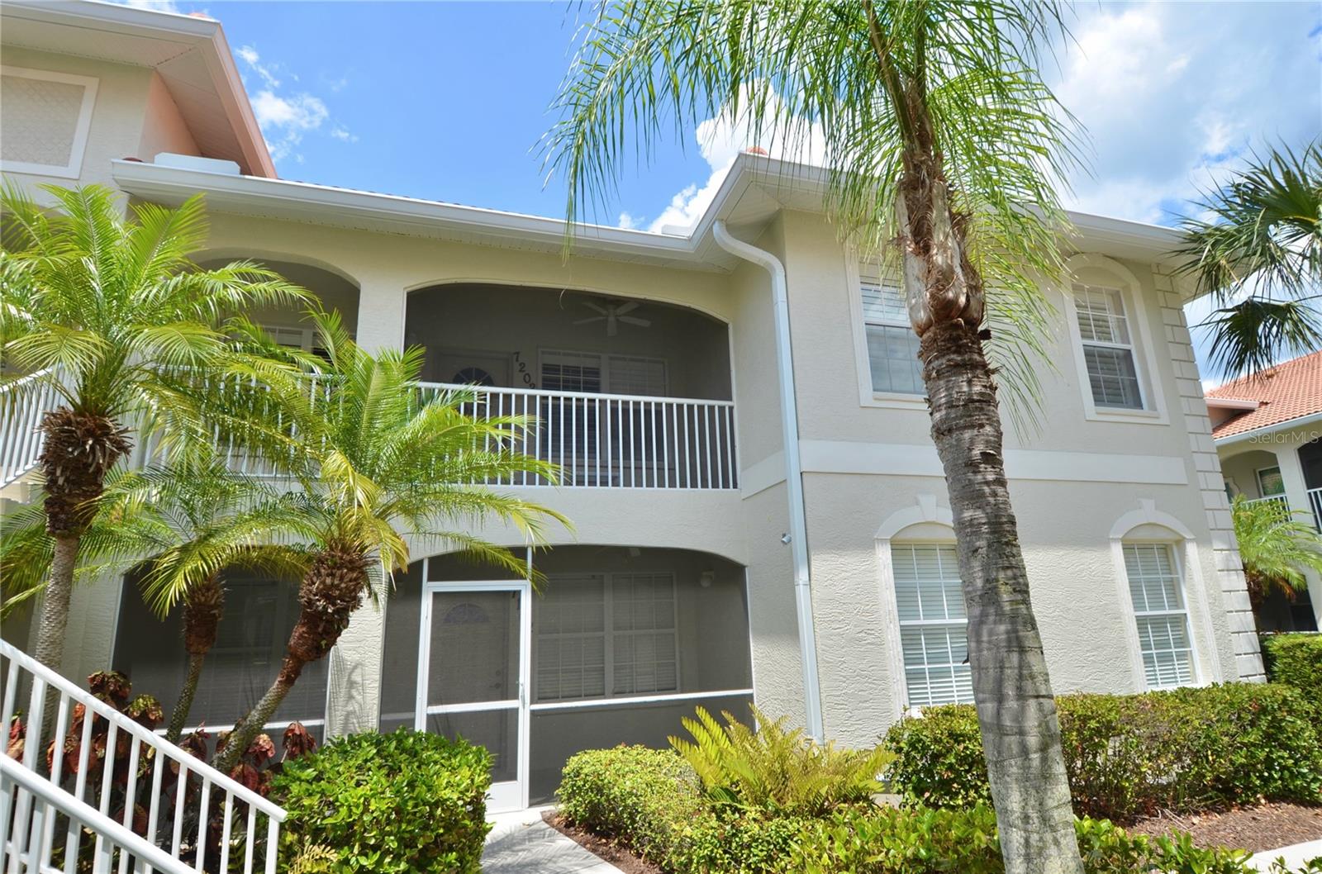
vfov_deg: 36.7
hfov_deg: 53.2
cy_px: 437
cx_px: 661
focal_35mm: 36
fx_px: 1319
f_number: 8
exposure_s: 1/250
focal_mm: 24
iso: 100
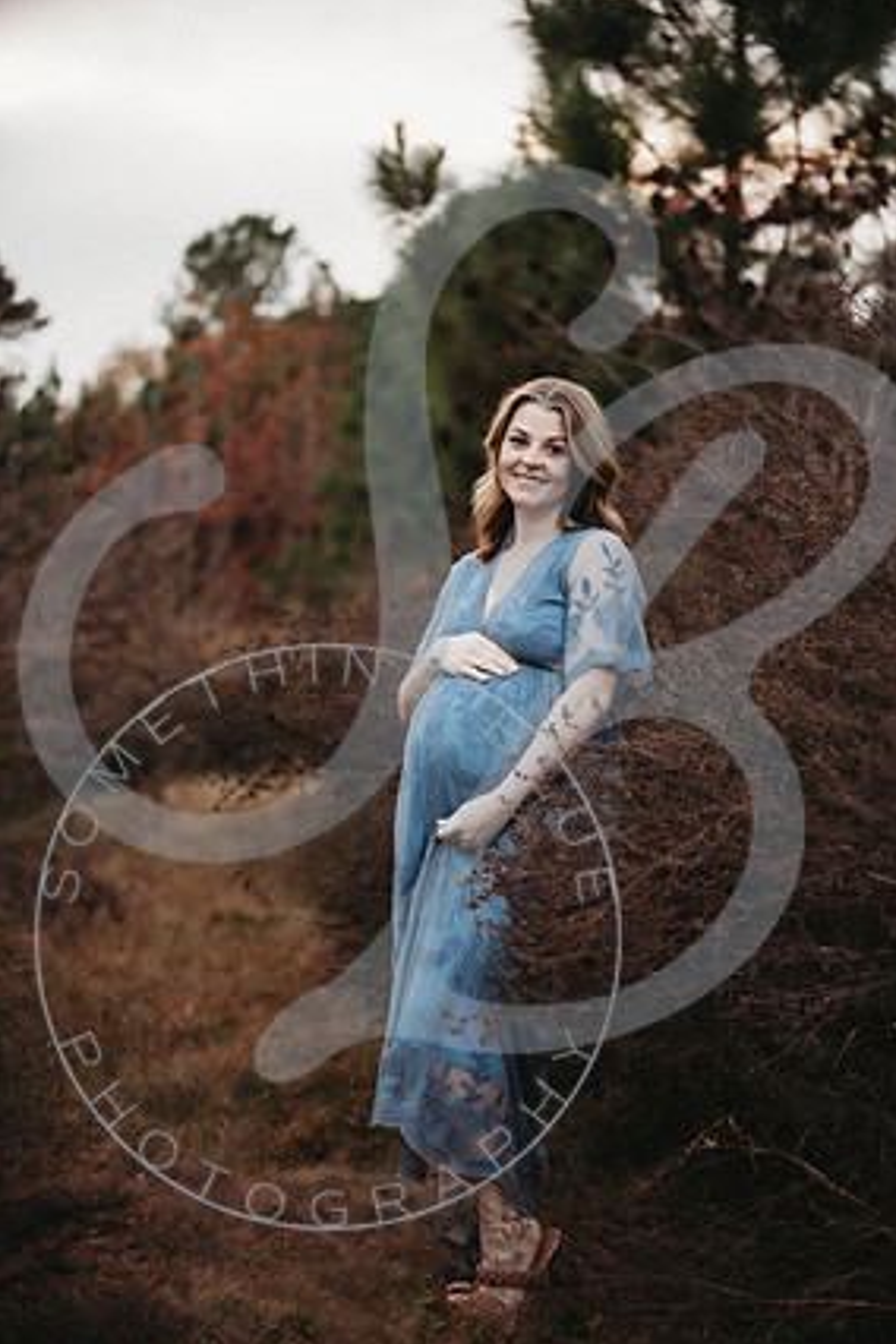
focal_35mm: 74
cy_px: 697
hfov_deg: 18.4
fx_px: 2762
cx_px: 470
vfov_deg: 27.3
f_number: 2.8
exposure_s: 1/250
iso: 640
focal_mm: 70
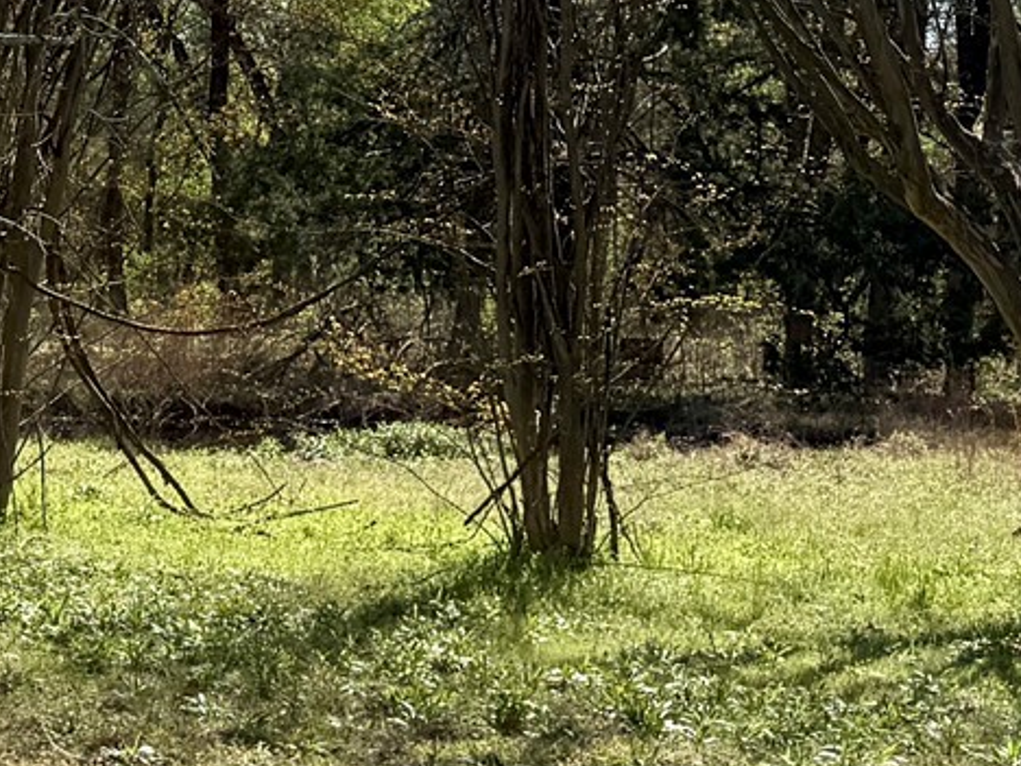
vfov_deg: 14.1
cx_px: -617
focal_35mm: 105
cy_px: 240
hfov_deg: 16.6
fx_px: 3097
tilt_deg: -0.8
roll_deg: -0.5
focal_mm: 6.76
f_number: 1.78
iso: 80
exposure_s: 1/3759
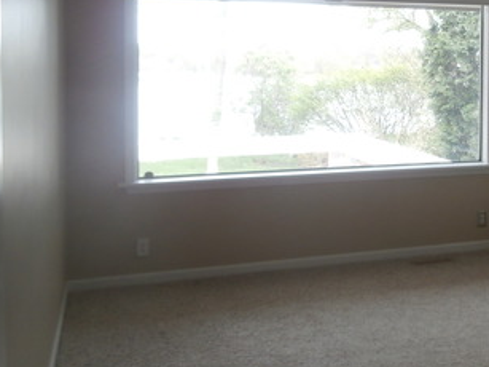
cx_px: 400
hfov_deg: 36.7
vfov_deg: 28.6
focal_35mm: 50
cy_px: 81
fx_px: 706
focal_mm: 4.2
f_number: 3
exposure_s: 1/40
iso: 100
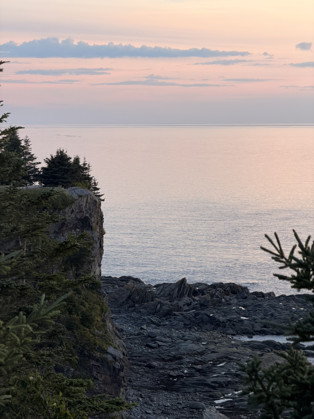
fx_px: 1209
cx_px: 157
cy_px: 210
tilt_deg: -3.5
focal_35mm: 100
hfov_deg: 14.8
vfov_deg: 19.6
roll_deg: +0.1
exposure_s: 1/121
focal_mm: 16.89
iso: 80
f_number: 2.8
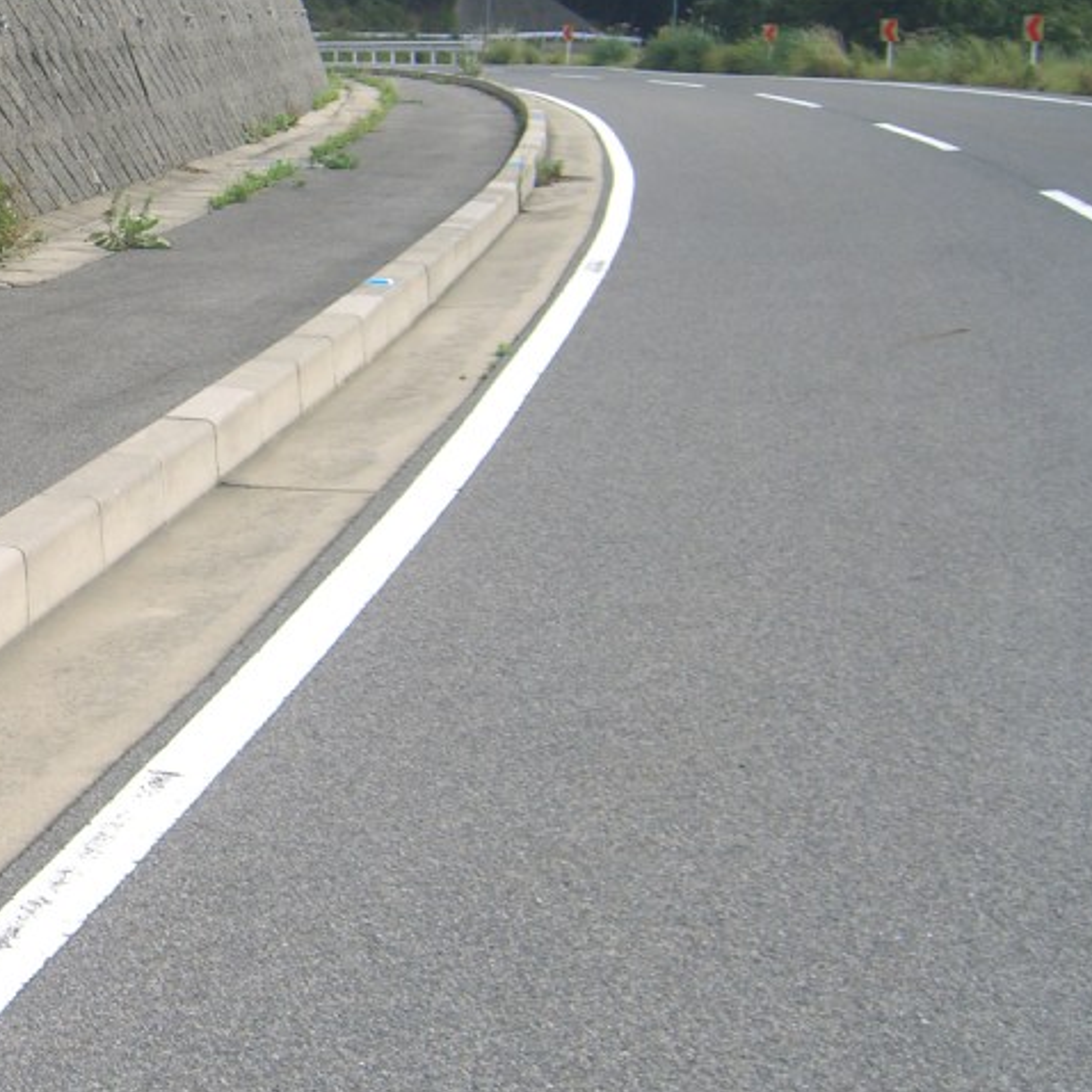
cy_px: 334
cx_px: -53
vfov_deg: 23.8
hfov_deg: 22.8
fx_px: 2570
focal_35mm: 72
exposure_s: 1/160
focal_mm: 7.9
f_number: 8
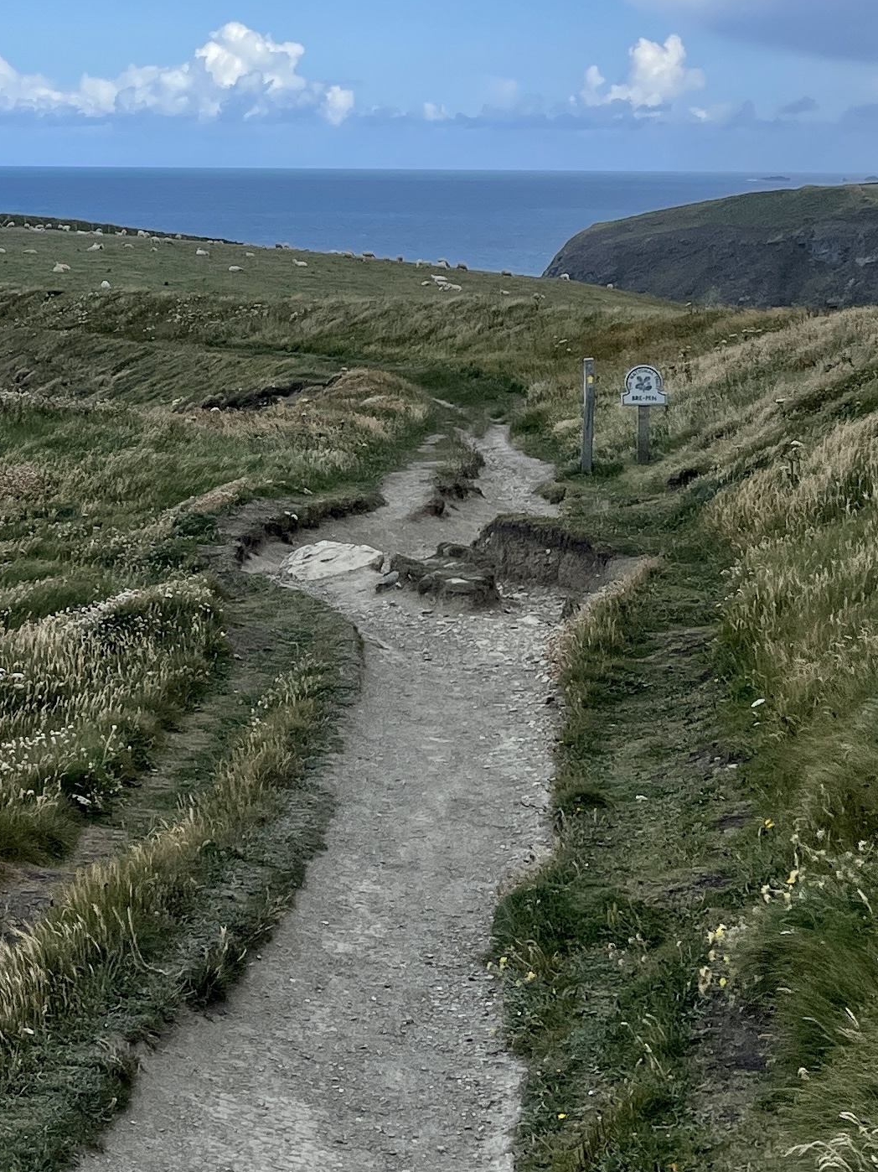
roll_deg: -0.8
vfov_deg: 25.6
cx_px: -133
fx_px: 2537
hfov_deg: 18.7
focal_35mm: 75
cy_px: 278
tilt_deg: -1.2
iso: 32
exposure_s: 1/3401
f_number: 1.6
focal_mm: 4.2
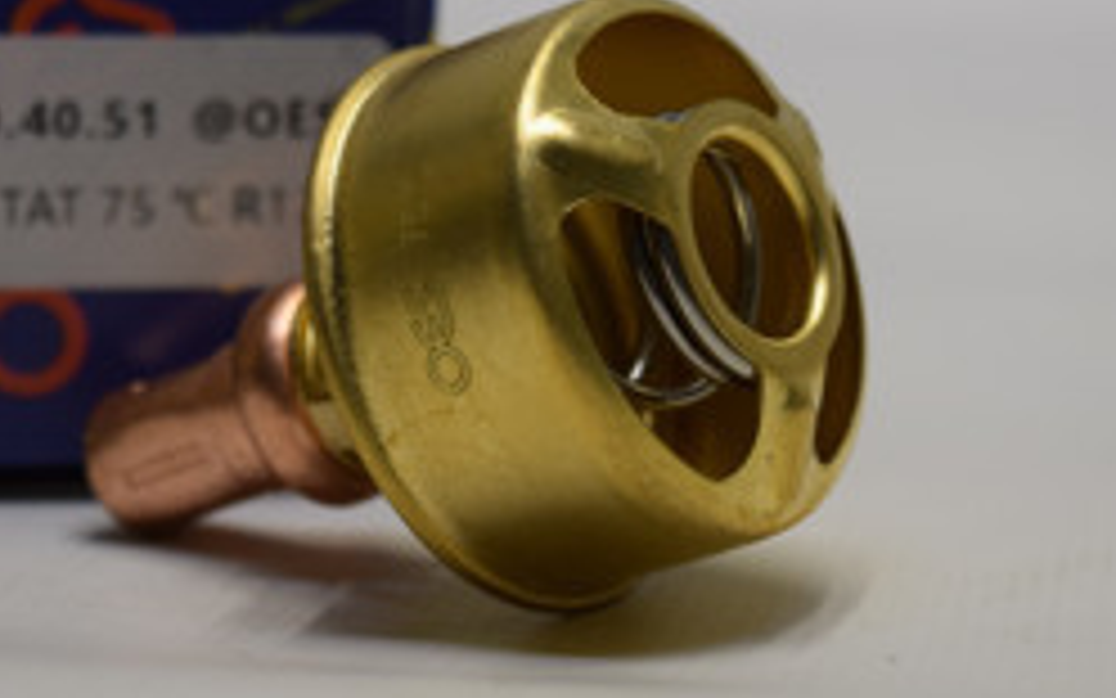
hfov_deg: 14.1
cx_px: 472
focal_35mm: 148
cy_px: 241
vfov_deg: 8.9
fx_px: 4501
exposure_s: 1/125
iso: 500
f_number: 5.6
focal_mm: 48
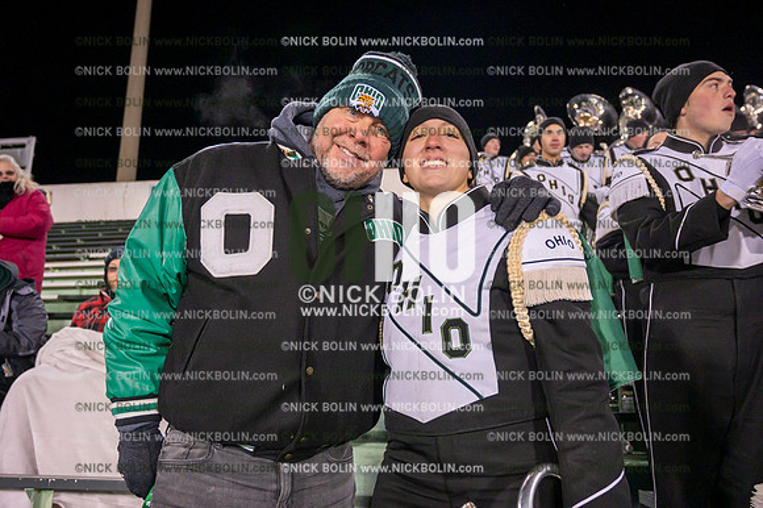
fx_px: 625
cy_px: 254
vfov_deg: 44.2
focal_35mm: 30
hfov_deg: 62.8
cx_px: 382
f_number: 4
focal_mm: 29.5
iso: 3200
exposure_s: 1/640
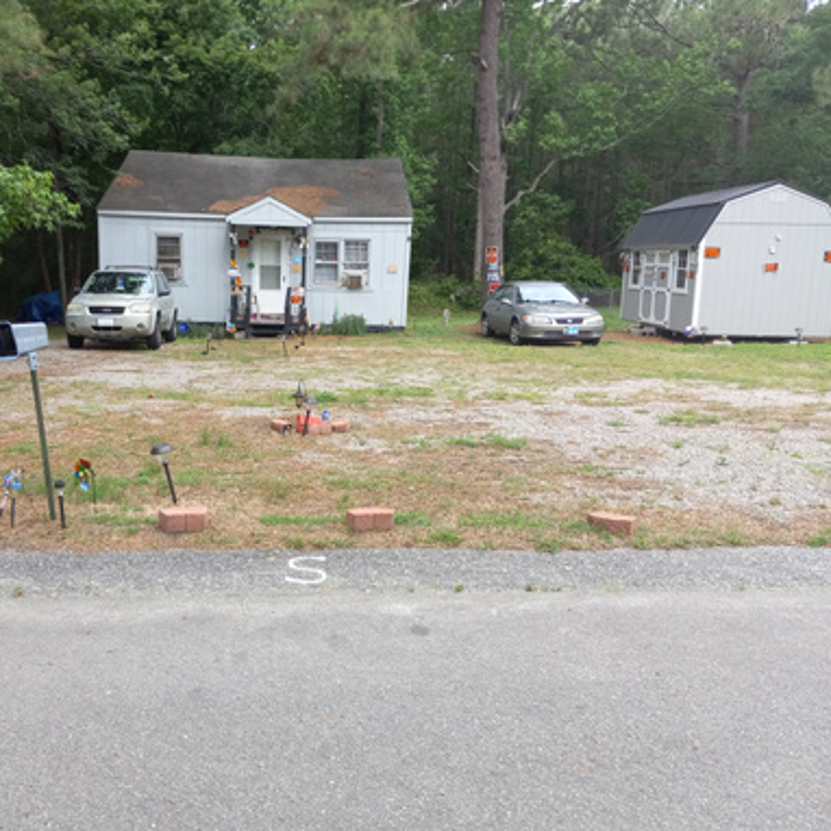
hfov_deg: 50.6
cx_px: 309
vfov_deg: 51.1
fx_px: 869
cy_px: 416
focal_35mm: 32
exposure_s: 1/238
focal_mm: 3.94
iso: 40
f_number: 1.8
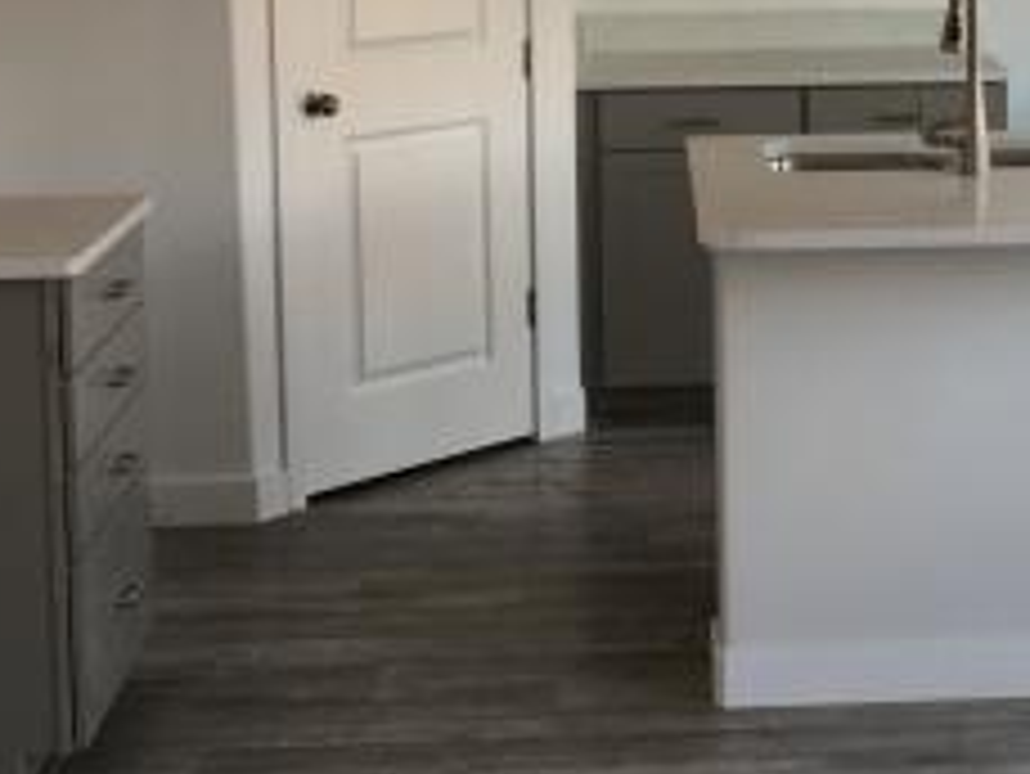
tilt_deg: -8.0
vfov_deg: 17.9
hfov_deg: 23.8
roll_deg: +1.5
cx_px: 792
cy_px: 63
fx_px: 2411
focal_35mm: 81
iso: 32
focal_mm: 4.15
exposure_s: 1/60
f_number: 2.2
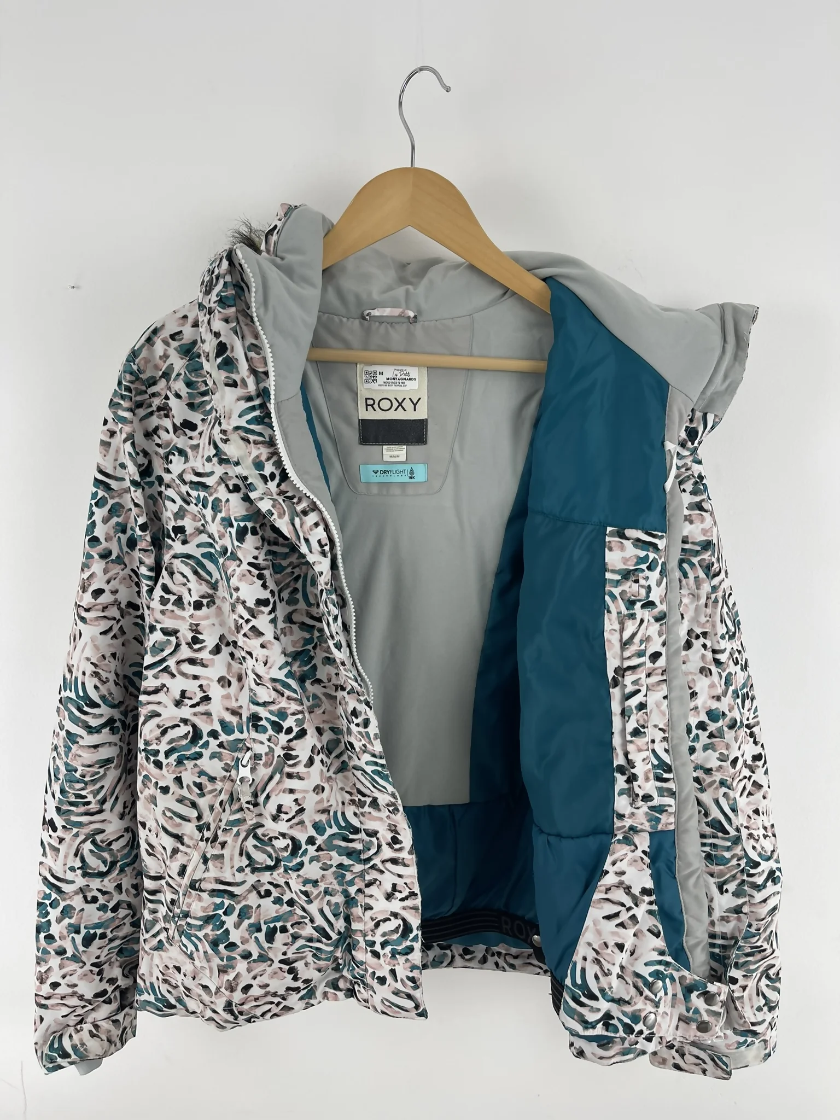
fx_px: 809
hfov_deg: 54.9
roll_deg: +0.6
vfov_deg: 69.4
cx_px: 420
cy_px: 560
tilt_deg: -12.4
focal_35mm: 25
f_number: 1.6
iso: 32
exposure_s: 1/105
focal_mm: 5.1
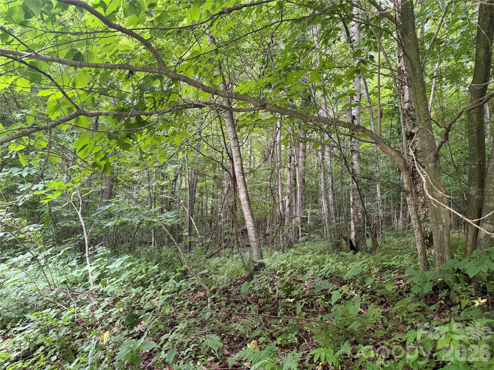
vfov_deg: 56.8
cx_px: 247
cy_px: 185
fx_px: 343
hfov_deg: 71.6
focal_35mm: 24
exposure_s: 1/60
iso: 250
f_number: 1.78
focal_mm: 6.76
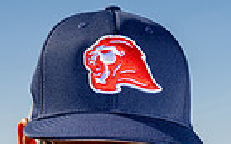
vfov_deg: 8.0
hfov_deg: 14.0
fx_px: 938
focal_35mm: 149
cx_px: 130
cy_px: 367
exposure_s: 1/250
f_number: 11
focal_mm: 45
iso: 100
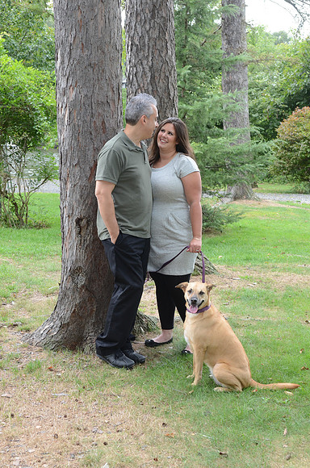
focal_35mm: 51
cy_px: 234
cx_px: 155
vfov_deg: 39.0
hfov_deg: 26.4
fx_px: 662
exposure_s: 1/160
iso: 500
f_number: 5.6
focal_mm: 34
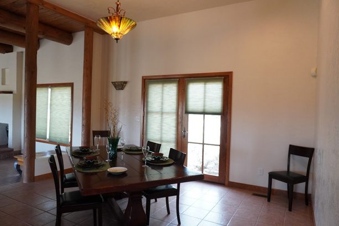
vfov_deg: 51.3
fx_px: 236
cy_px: 115
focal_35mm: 25
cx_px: 168
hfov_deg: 71.5
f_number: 4
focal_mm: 16
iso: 1000
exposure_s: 1/160
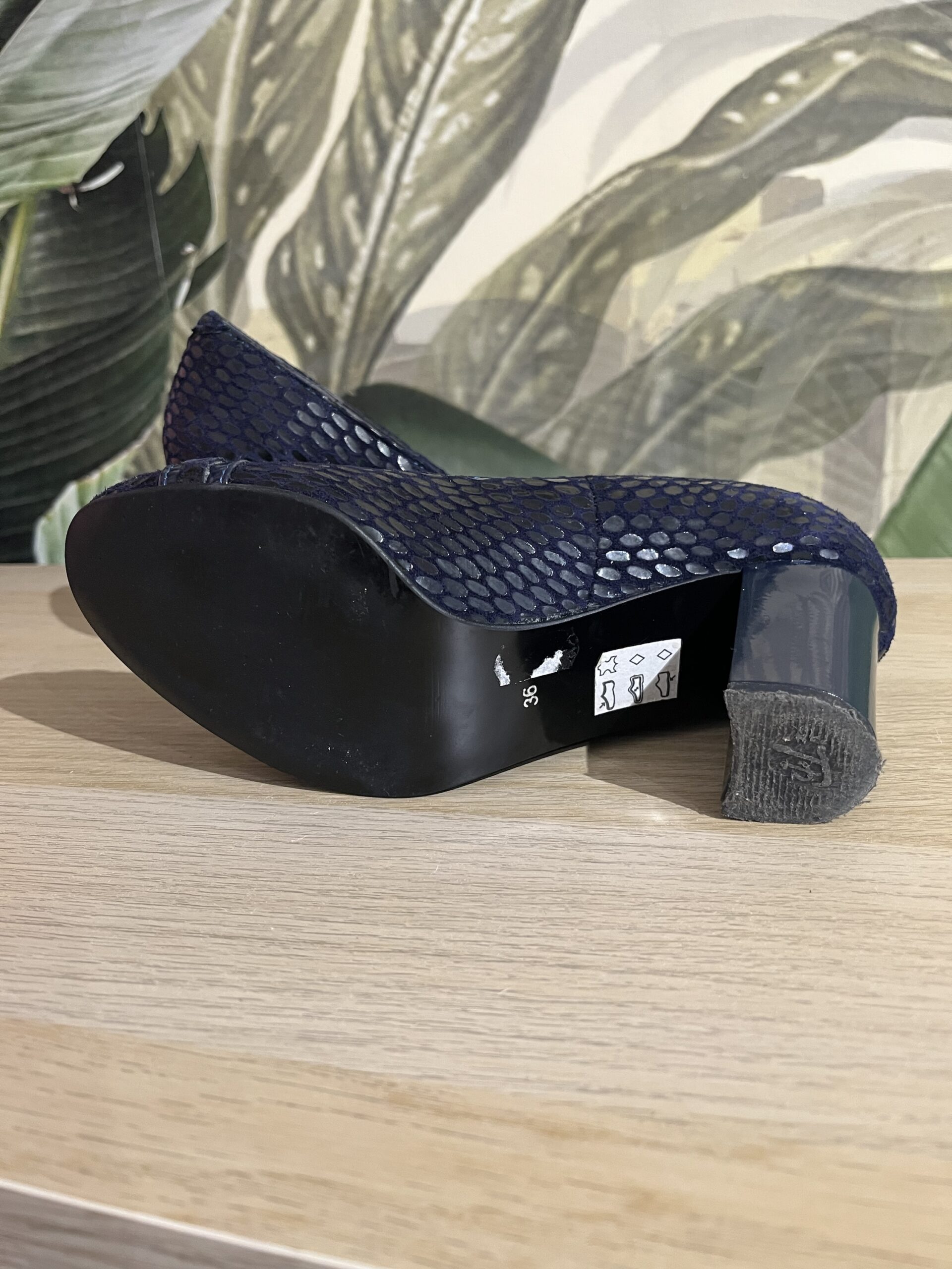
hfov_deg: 53.1
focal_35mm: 26
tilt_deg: -16.6
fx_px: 953
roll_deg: +6.4
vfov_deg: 67.3
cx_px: 476
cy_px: 634
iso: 200
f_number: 1.6
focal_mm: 5.1
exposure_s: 1/50
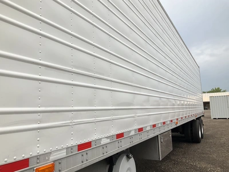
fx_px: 192
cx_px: 114
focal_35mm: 29
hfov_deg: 61.7
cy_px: 86
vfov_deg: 48.2
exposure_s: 1/442
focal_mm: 3
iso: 25
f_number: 1.8
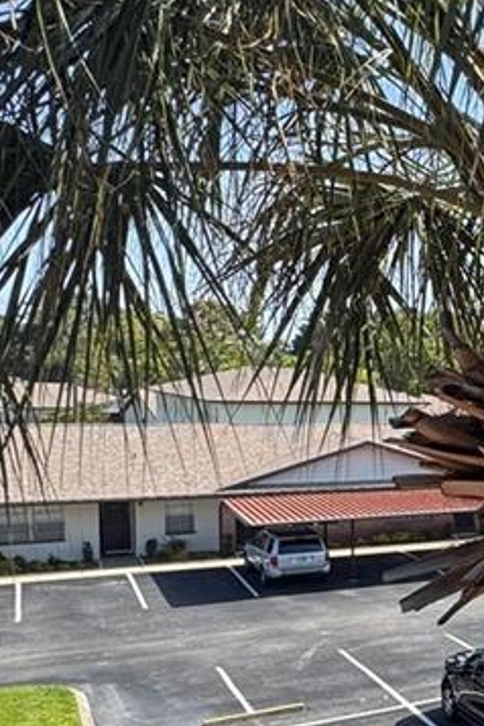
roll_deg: -1.9
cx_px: 885
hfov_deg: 19.8
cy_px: 453
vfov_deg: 40.1
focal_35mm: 49
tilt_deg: -1.0
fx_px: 988
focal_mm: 2.22
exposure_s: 1/675
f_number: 2.2
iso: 40
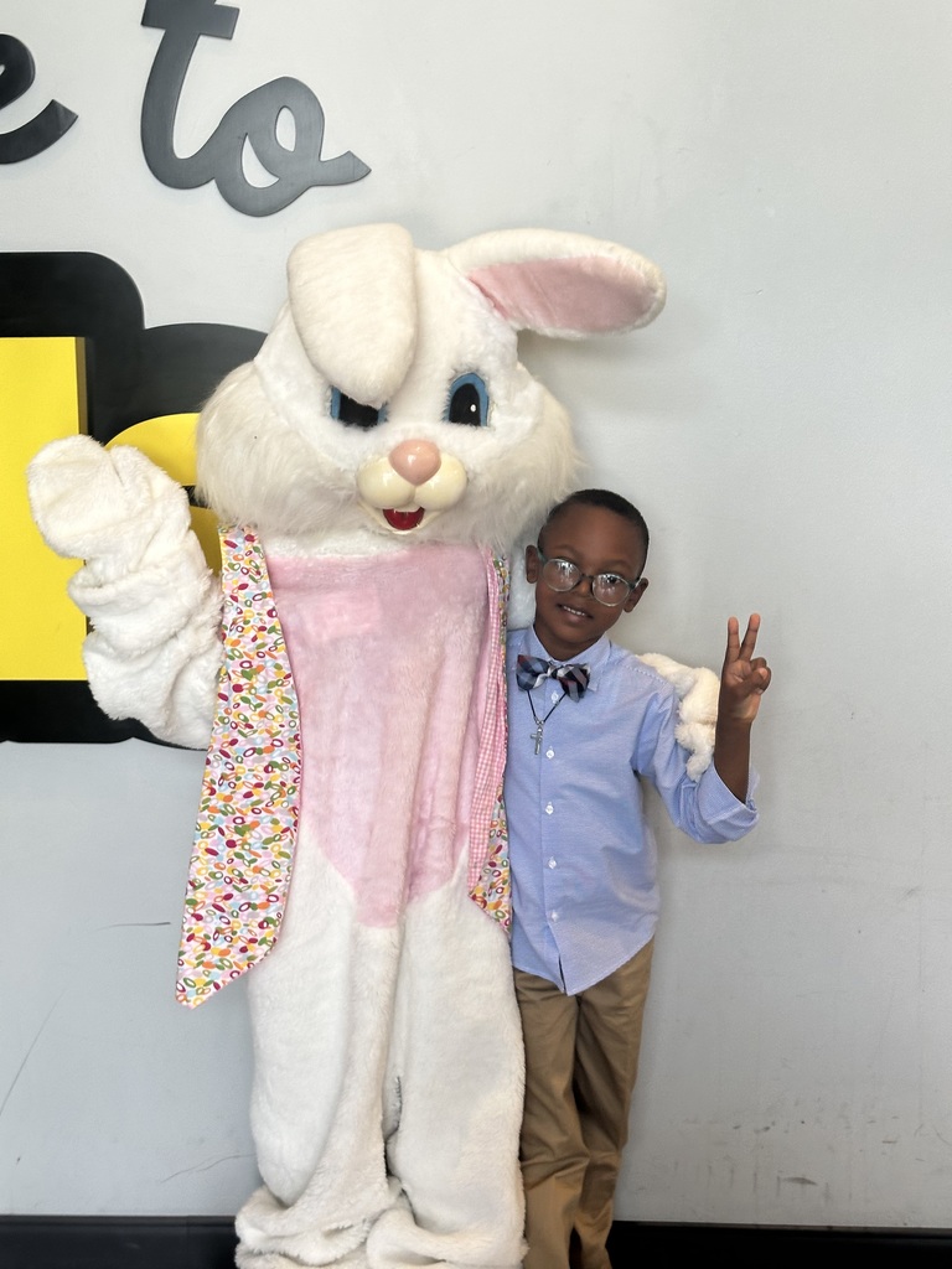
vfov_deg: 39.7
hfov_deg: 30.3
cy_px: 634
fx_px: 1760
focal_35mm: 48
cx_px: 476
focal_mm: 6.86
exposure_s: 1/60
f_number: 1.78
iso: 100
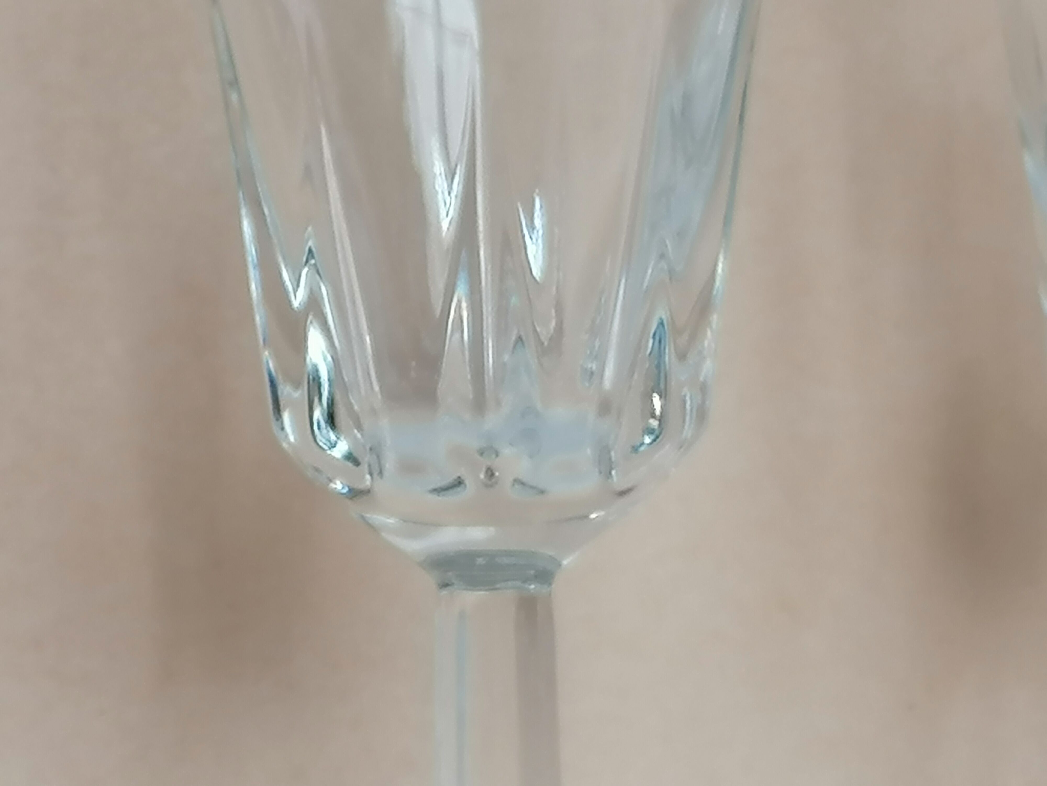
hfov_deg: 13.3
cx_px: 524
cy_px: 393
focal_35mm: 149
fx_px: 4507
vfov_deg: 10.0
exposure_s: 1/138
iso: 50
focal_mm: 4.75
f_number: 1.8
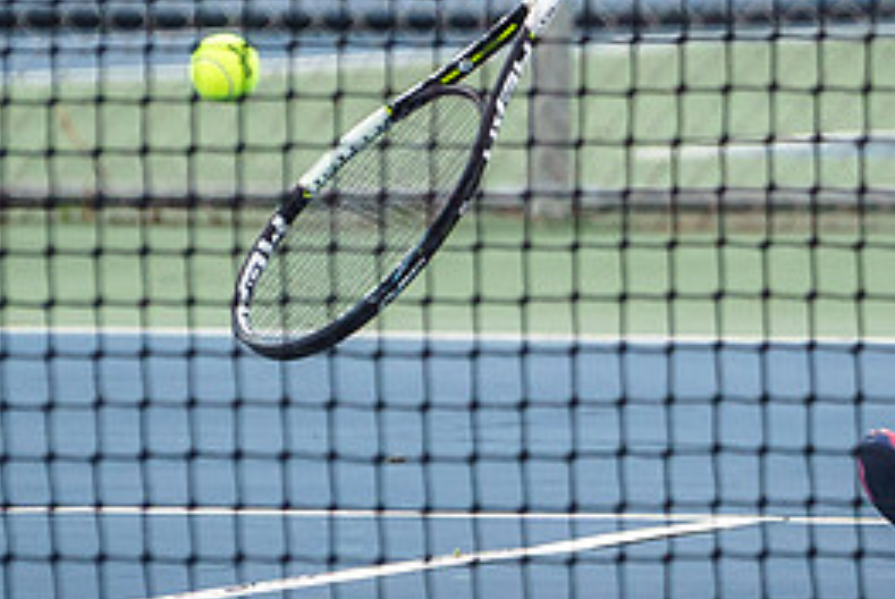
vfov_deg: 1.6
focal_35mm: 856
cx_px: 852
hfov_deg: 2.4
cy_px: -43
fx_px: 21304
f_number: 4.5
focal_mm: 200
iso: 1250
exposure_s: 1/2500
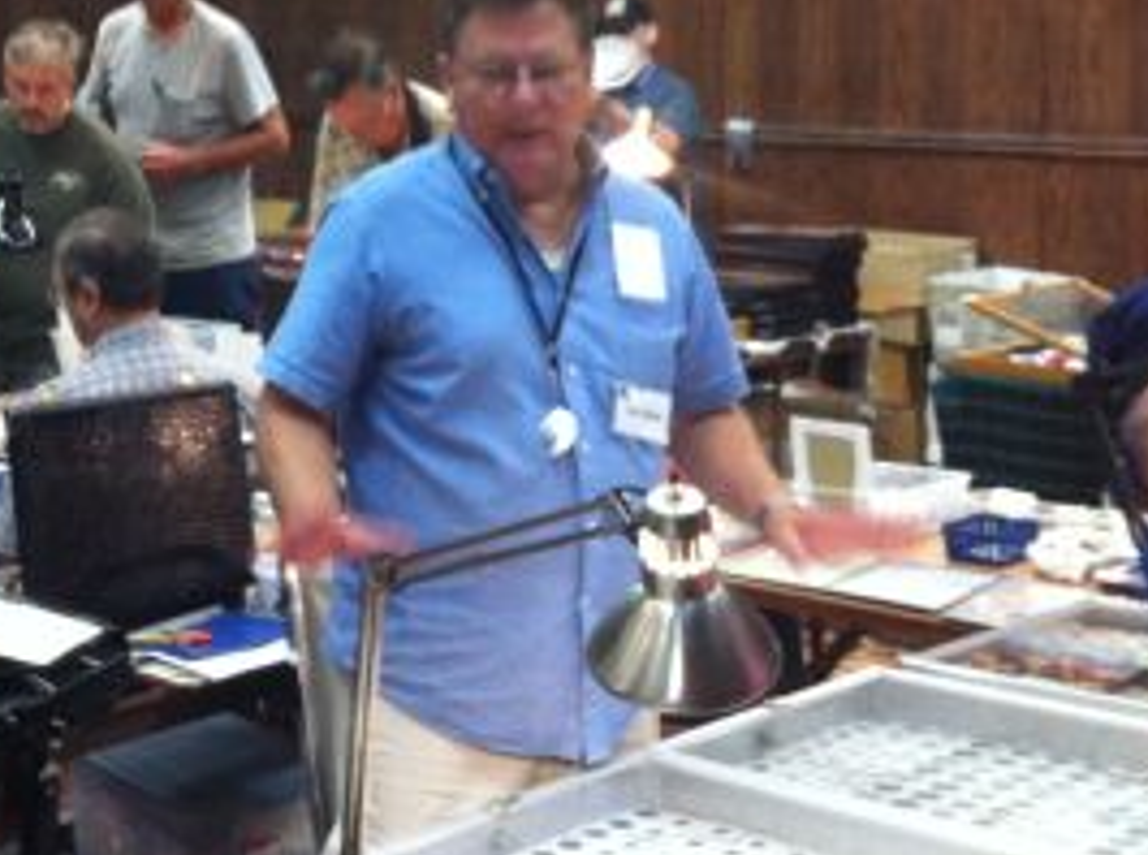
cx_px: 125
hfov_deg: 24.1
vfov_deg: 18.2
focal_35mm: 79
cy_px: 65
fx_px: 2613
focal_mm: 3.85
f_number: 2.8
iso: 200
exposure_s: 1/15
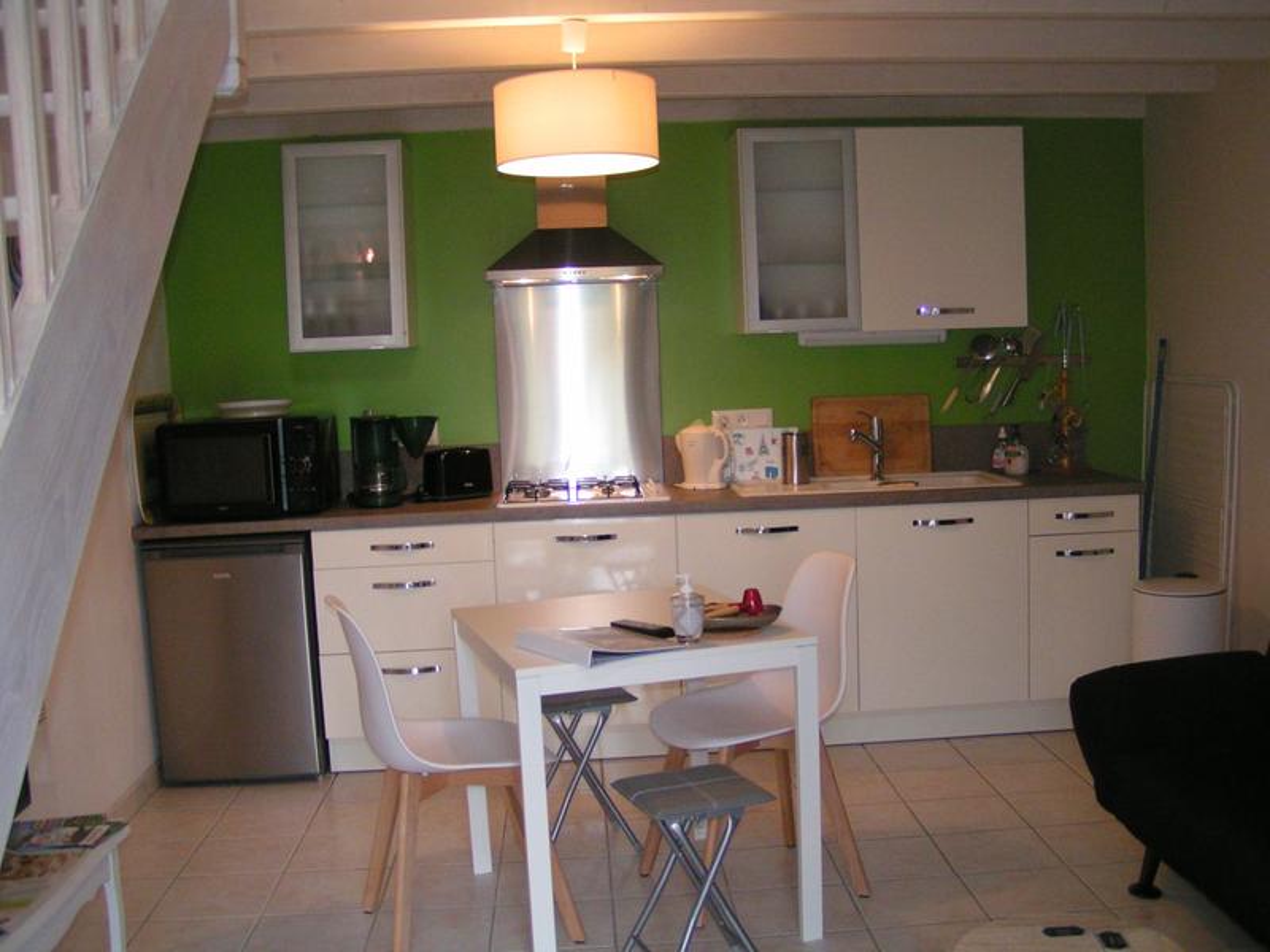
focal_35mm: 38
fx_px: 1394
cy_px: 476
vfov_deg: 37.7
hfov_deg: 49.0
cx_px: 635
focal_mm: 5.8
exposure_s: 1/40
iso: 200
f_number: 2.8
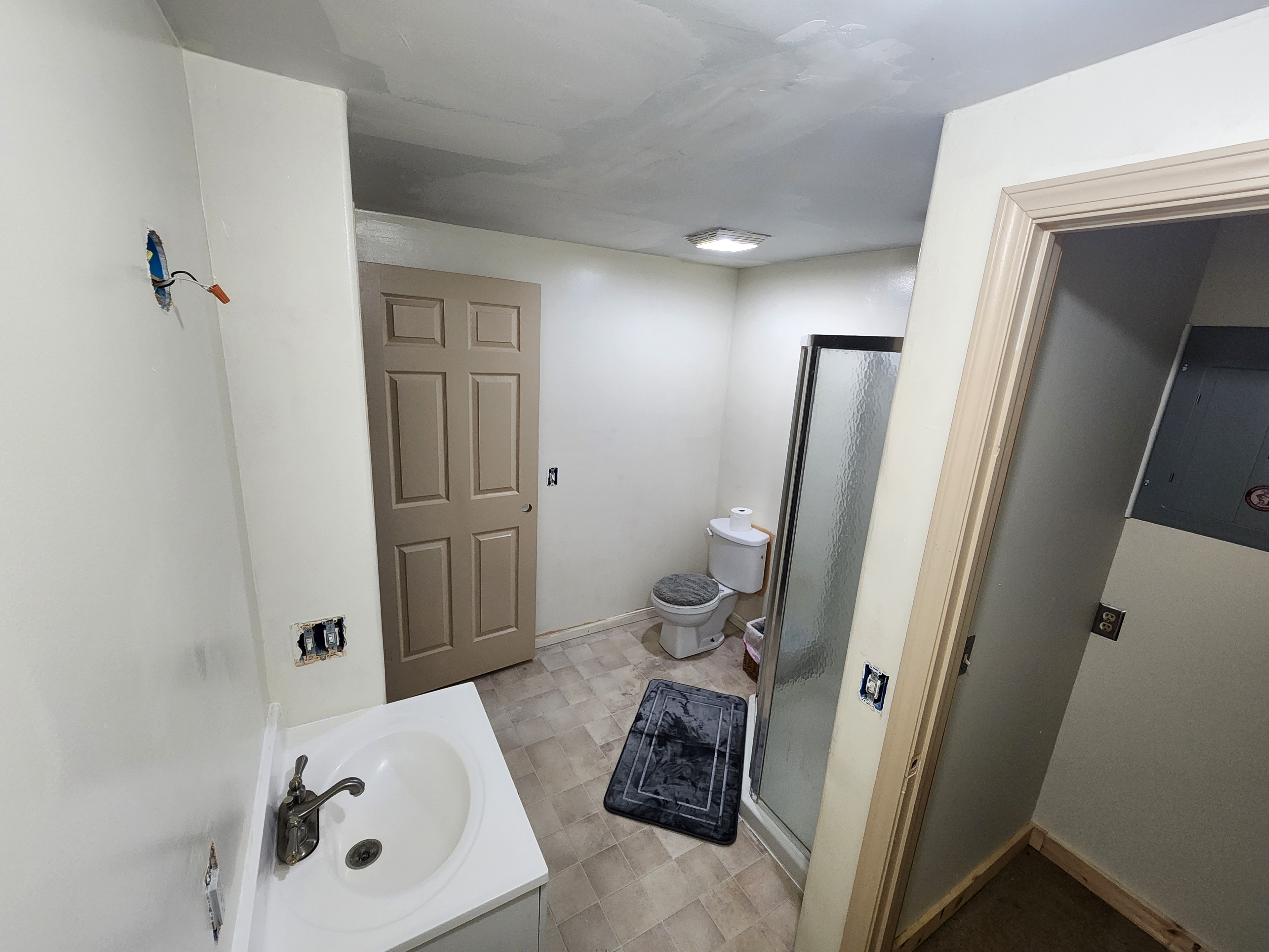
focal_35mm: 13
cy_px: 476
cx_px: 634
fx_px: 477
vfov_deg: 89.9
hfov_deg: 106.2
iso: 320
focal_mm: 2.2
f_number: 2.2
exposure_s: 1/60
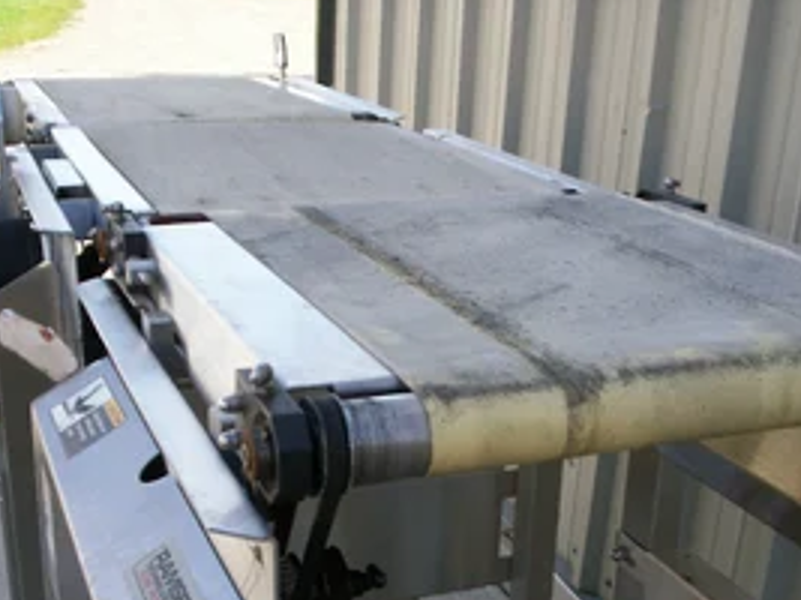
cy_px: 399
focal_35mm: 54
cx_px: 435
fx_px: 1249
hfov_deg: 35.5
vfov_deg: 26.9
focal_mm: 5.9
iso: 100
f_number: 4.5
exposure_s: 1/184
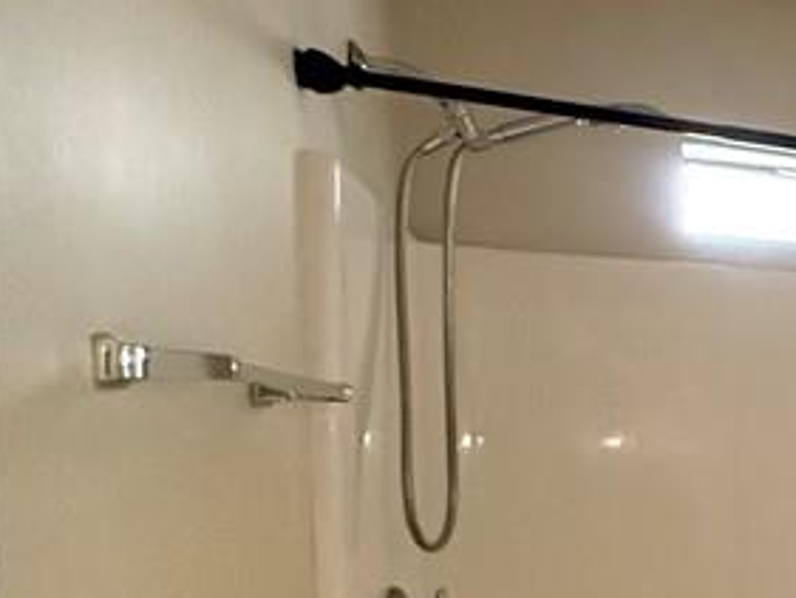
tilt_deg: -1.6
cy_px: 499
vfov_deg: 27.9
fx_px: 1173
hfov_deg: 22.1
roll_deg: -0.3
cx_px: 1436
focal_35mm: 51
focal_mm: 2.22
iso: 1000
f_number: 2.2
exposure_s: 1/60
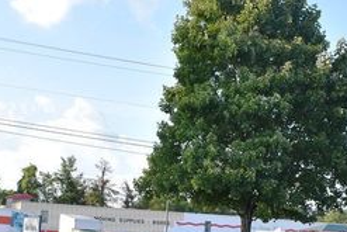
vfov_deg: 18.7
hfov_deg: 28.8
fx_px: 675
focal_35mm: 70
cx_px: 173
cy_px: 254
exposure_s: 1/250
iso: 320
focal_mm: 18
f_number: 5.6
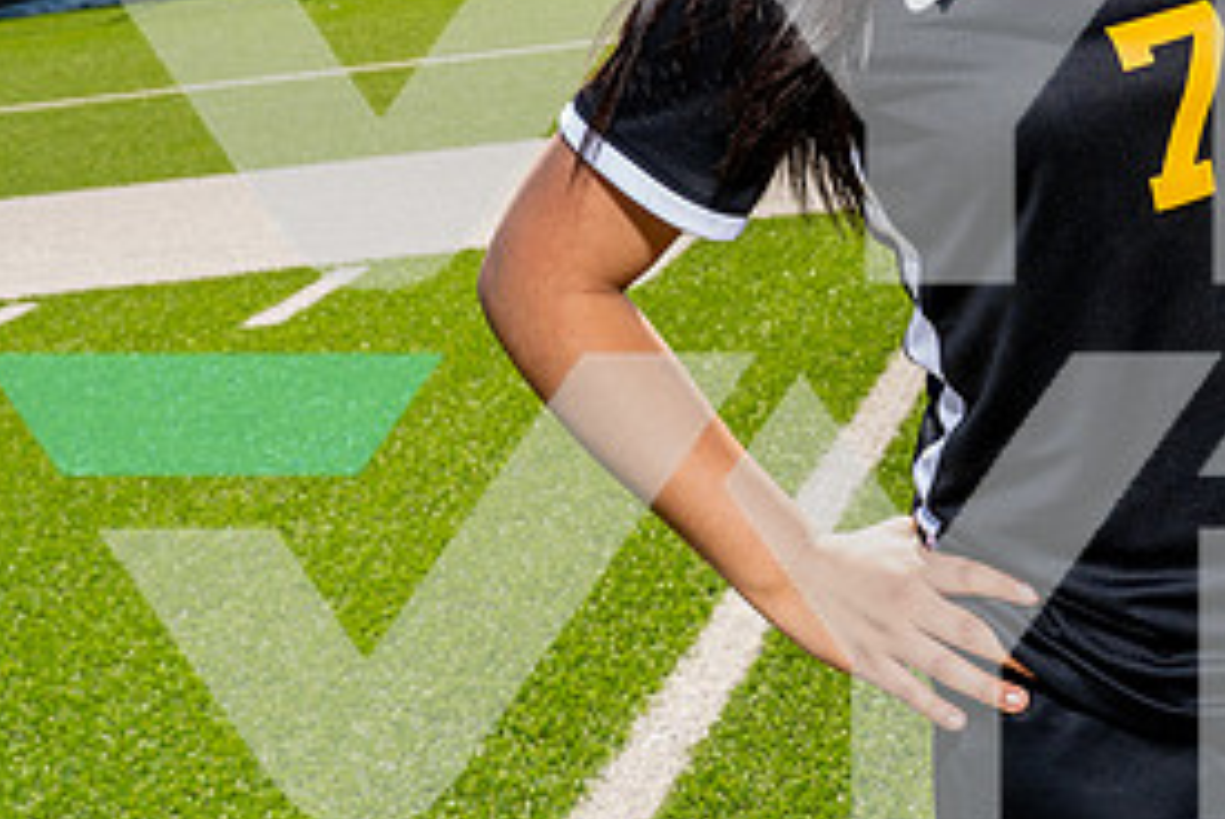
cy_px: 51
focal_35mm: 78
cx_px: 1127
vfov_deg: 17.2
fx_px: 2657
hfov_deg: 25.1
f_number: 11
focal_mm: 37
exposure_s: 1/250
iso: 320
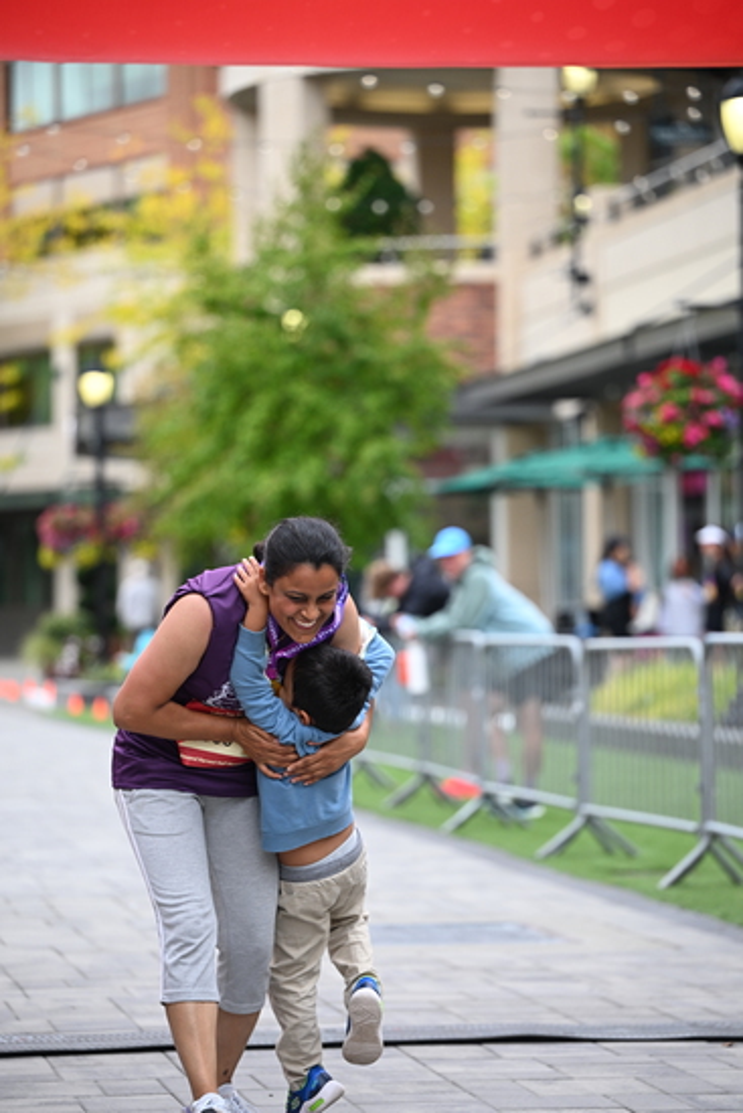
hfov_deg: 11.4
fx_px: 3712
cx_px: 372
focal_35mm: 120
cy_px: 556
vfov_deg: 17.1
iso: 640
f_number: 2.8
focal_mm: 120
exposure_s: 1/1600
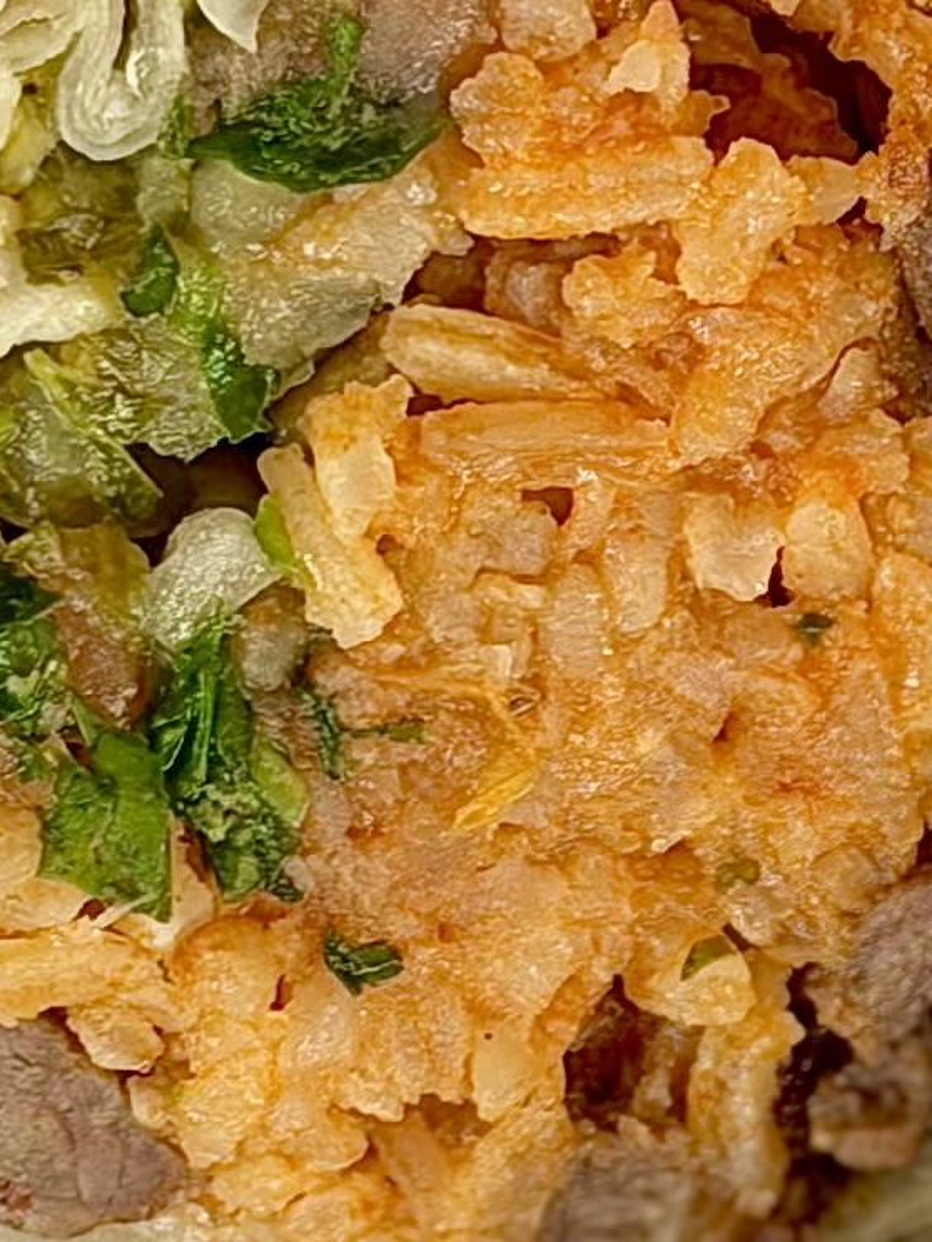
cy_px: 1068
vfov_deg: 7.6
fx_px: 9334
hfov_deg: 5.7
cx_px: 945
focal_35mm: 260
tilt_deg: -54.5
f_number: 1.78
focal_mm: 6.76
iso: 50
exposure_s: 1/121
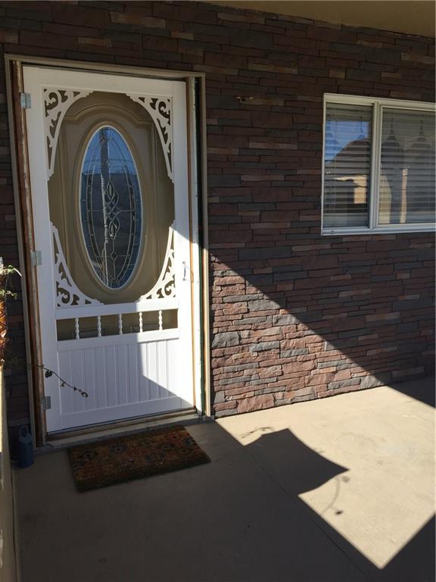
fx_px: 487
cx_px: 218
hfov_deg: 48.2
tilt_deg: -8.1
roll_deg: +1.5
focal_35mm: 29
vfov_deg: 61.7
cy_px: 291
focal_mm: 4.15
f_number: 2.2
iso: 32
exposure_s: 1/942
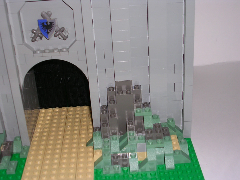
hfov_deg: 32.2
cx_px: 120
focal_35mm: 60
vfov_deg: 24.4
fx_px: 416
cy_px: 90
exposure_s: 1/60.1
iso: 50
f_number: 3.4
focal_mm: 9.1
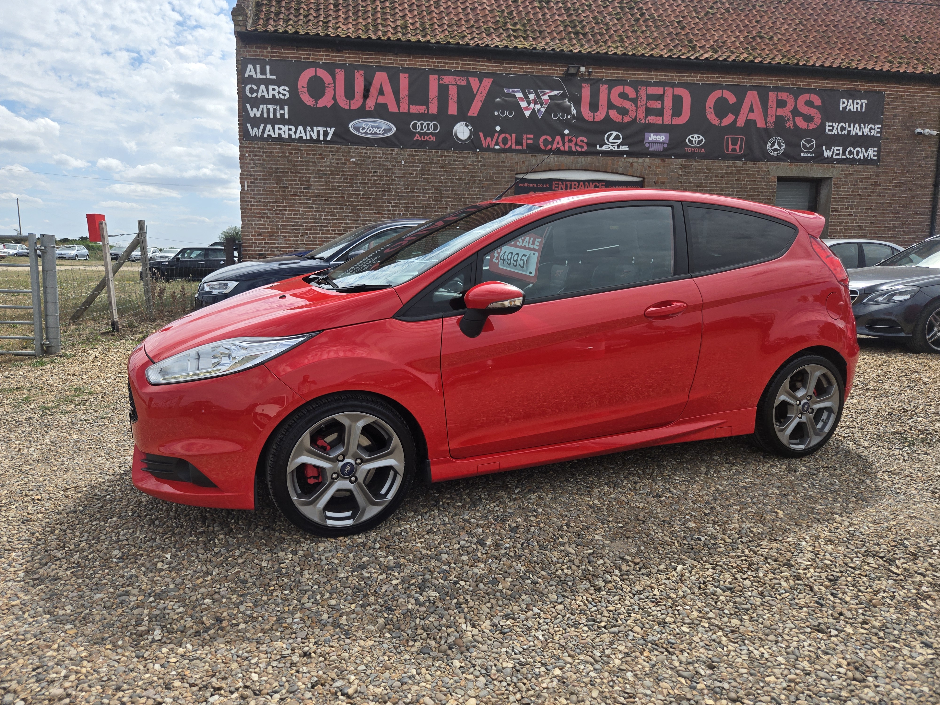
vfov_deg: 58.9
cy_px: 352
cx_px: 470
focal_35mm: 23
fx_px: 625
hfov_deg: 73.9
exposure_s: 1/2921
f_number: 1.8
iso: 32
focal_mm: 5.4
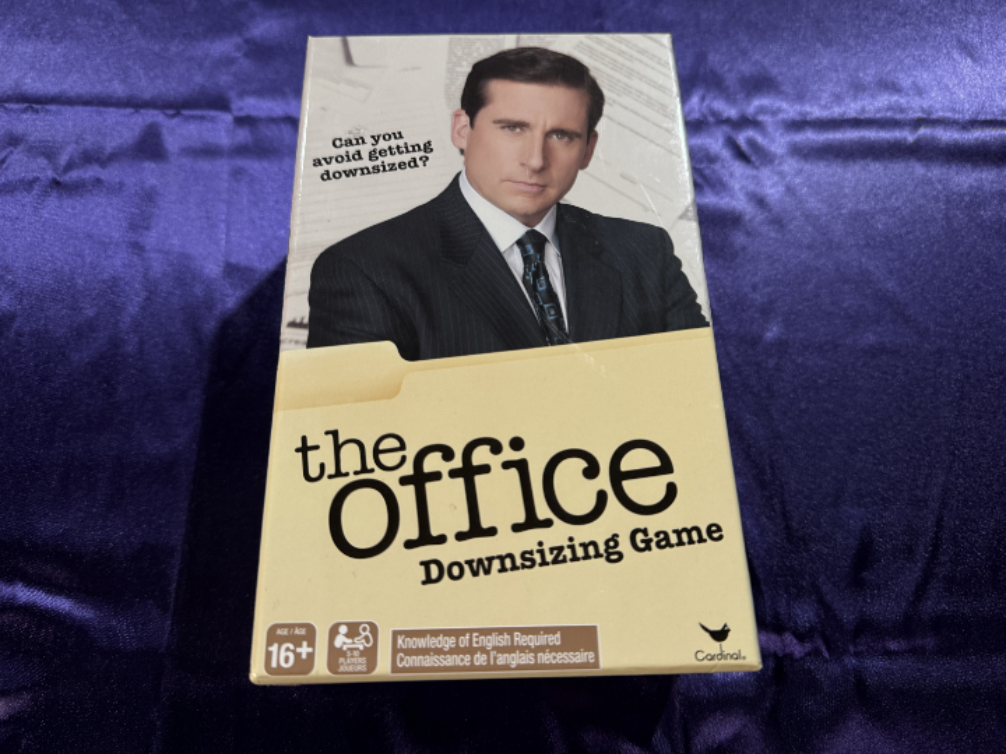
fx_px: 697
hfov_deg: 71.6
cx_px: 503
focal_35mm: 24
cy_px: 377
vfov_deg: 56.8
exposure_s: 1/60
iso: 320
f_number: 1.8
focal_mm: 6.8
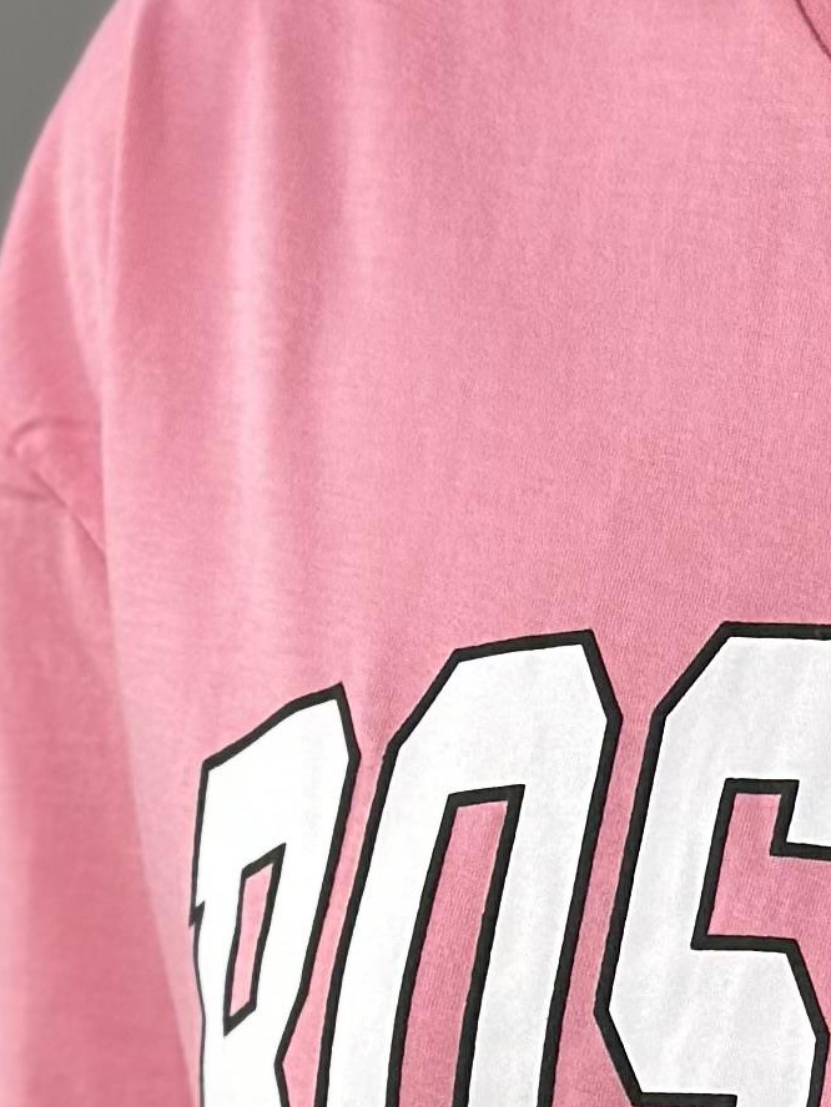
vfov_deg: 8.6
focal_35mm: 218
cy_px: 2153
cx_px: 1051
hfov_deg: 6.8
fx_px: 6978
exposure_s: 1/100
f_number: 1.78
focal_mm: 6.86
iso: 80
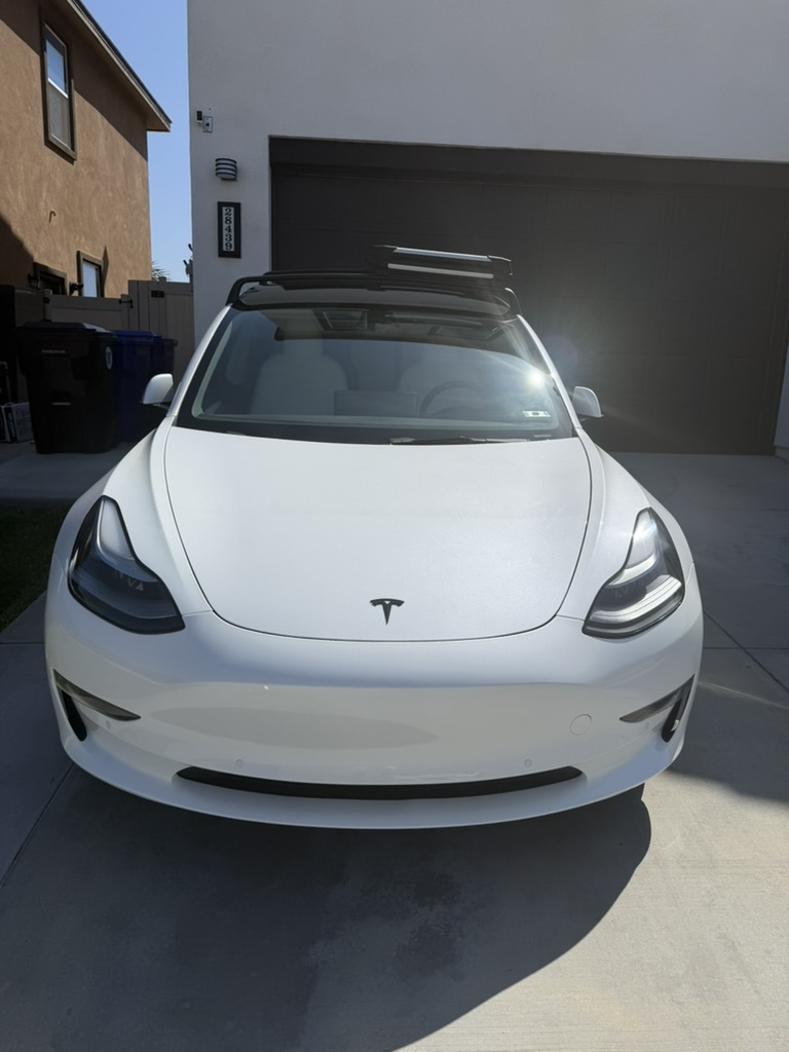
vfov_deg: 71.6
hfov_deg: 56.8
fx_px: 729
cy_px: 526
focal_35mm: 24
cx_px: 394
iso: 80
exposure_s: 1/11905
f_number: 1.78
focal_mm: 6.76
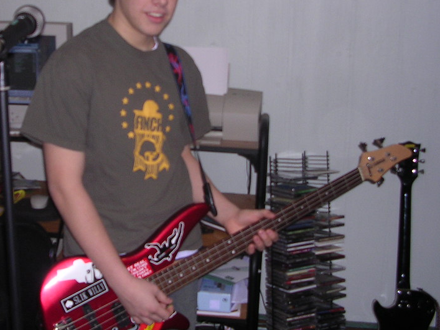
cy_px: 123
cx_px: 146
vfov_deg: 26.5
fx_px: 699
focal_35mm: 55
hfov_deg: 34.6
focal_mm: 5.8
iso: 114
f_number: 2.8
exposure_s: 1/60.1
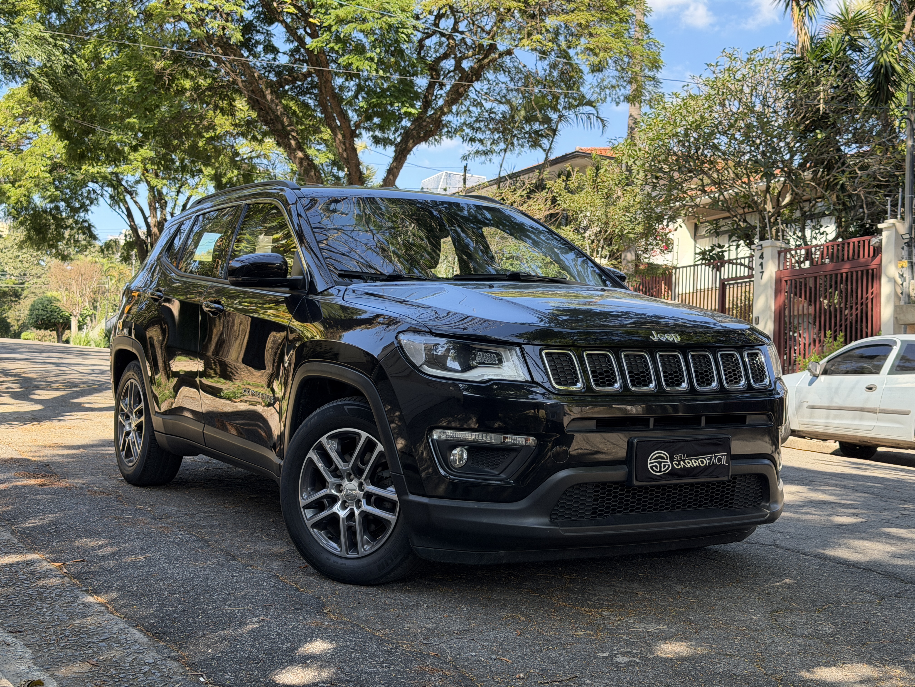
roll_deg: -1.7
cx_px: 458
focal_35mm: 48
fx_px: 1269
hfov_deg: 39.7
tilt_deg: +4.0
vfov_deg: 30.3
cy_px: 344
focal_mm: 6.76
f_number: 1.78
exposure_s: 1/706
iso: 100
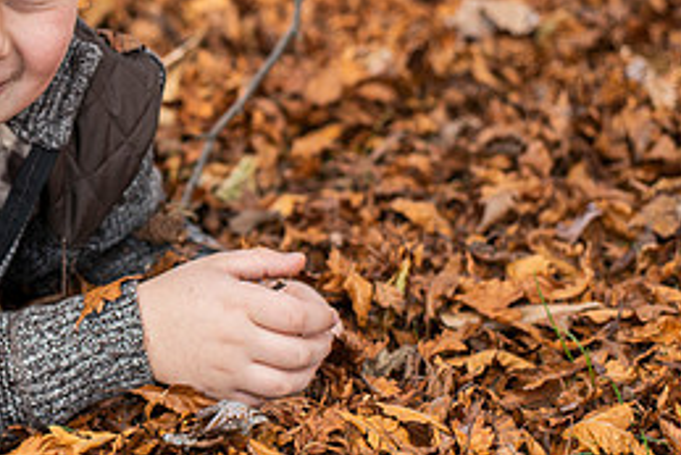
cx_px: -24
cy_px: 78
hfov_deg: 17.7
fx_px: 2120
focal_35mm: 112
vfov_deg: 12.2
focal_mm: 50
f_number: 3.5
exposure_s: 1/640
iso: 400
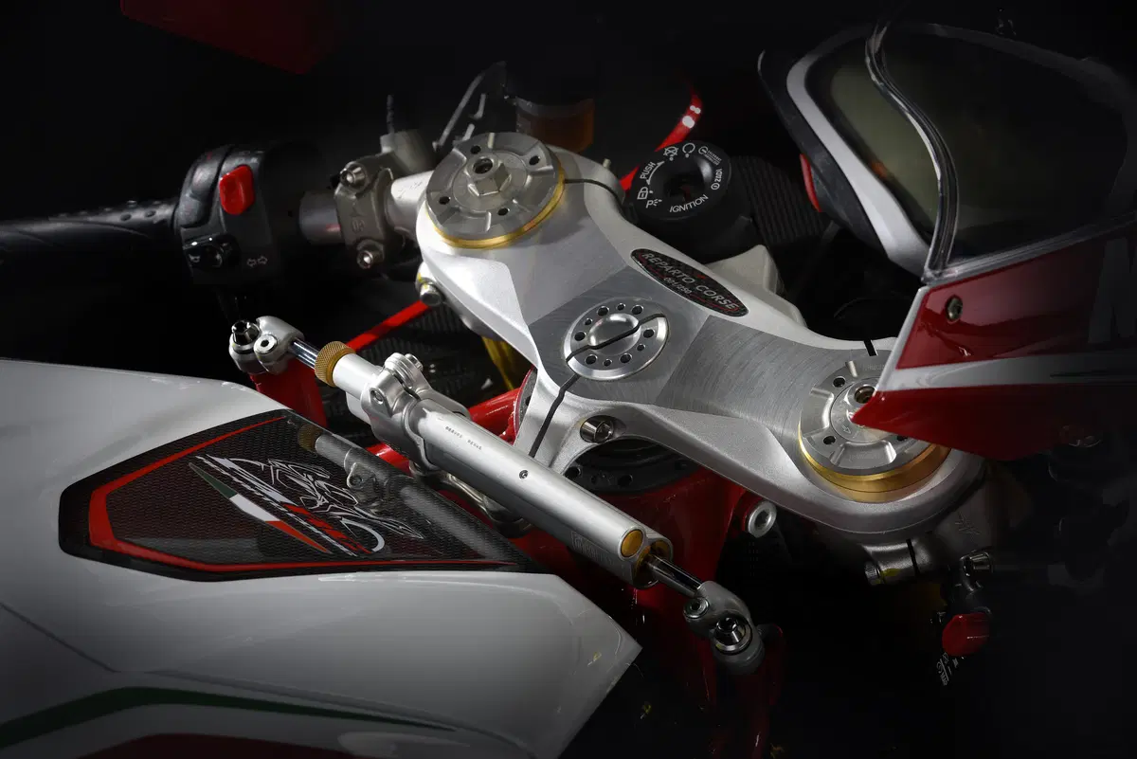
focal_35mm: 160
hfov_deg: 12.8
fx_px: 5055
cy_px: 380
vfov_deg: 8.6
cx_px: 568
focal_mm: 160
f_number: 16
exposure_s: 1/160
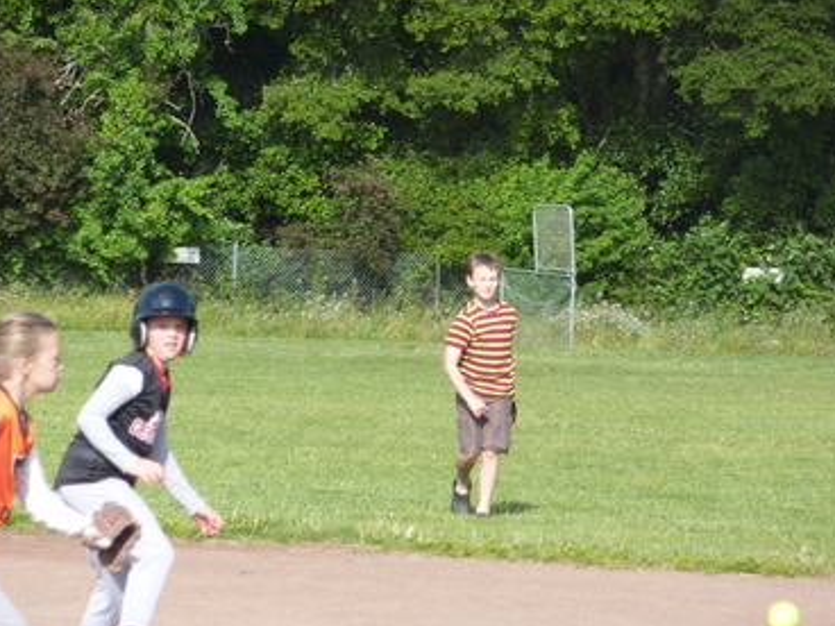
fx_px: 7864
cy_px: 333
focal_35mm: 326
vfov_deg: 4.6
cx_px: 431
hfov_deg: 6.1
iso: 125
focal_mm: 49.2
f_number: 4.9
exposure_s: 1/250
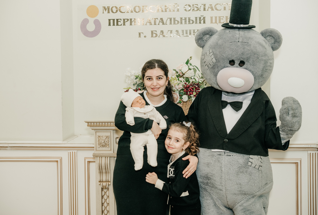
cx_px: 154
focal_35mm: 41
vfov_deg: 32.7
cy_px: 107
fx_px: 366
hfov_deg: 46.9
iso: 320
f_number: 4.5
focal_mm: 36
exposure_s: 1/160
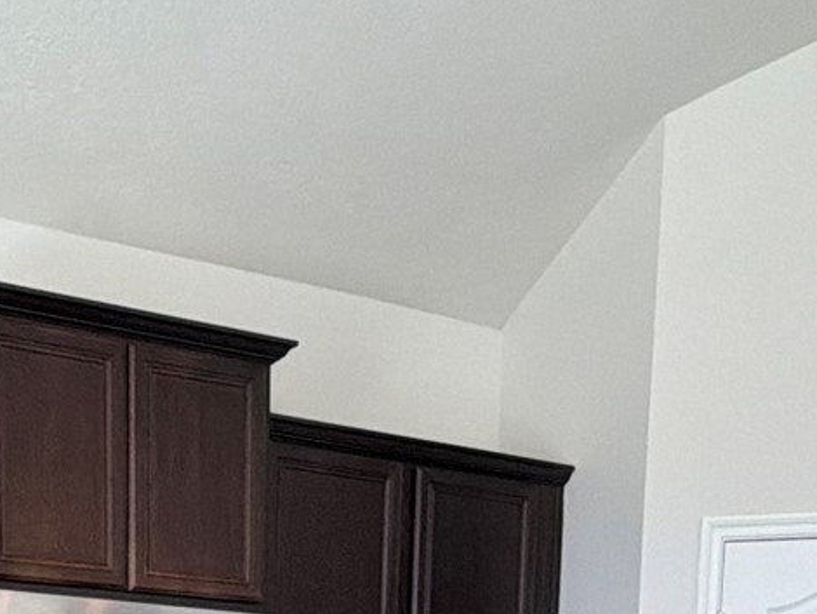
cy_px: 1045
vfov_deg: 19.3
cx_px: 268
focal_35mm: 61
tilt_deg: -9.8
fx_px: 1440
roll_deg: -0.7
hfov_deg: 31.4
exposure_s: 1/120
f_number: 2.2
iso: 160
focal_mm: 2.22
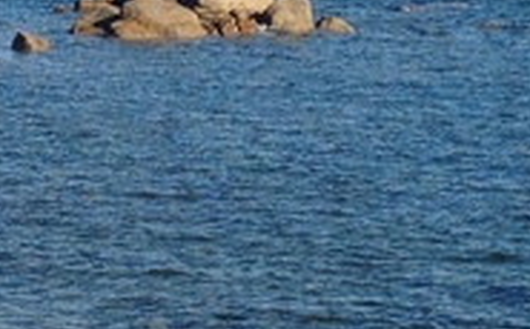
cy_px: 23
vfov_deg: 5.4
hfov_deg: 8.7
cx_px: 249
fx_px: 3476
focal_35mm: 241
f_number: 2.4
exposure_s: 1/1672
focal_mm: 4.28
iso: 64
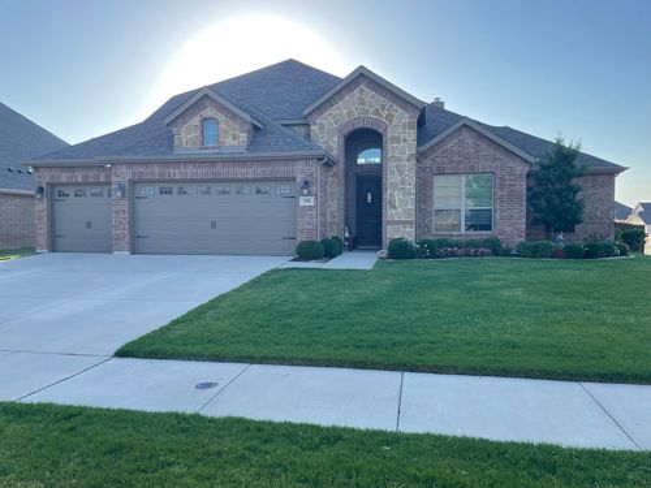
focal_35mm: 26
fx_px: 489
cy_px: 244
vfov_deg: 53.1
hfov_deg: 67.3
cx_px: 326
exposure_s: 1/1171
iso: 32
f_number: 1.6
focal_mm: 4.2
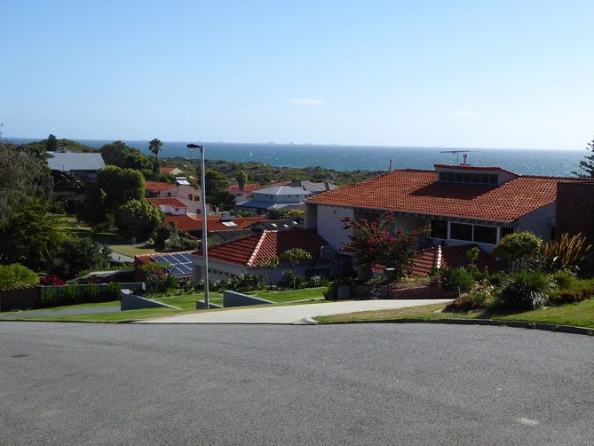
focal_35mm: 55
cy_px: 243
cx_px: 353
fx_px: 944
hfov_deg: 34.8
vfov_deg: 26.6
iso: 80
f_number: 3.9
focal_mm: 7.8
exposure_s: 1/800
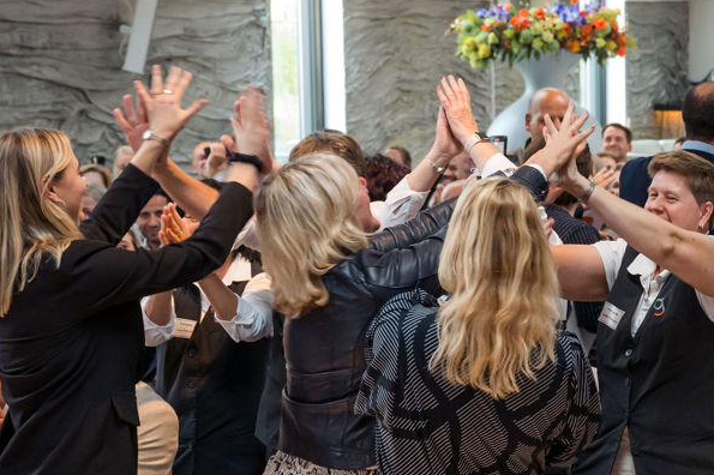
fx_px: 1962
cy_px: 238
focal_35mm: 99
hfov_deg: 20.2
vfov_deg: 13.8
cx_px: 648
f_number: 4.5
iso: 2800
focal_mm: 46
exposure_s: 1/125
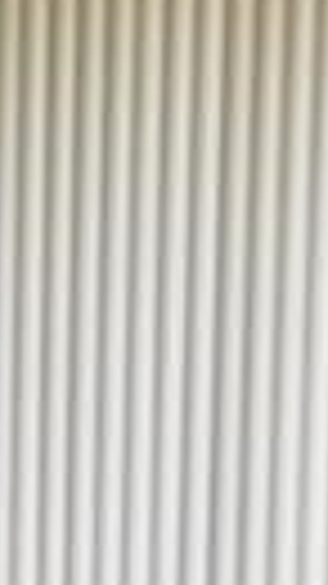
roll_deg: -1.7
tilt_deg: -3.8
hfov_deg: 7.5
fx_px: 2400
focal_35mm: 155
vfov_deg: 13.7
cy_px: 580
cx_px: -350
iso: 32
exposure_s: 1/40
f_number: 2.2
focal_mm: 4.15
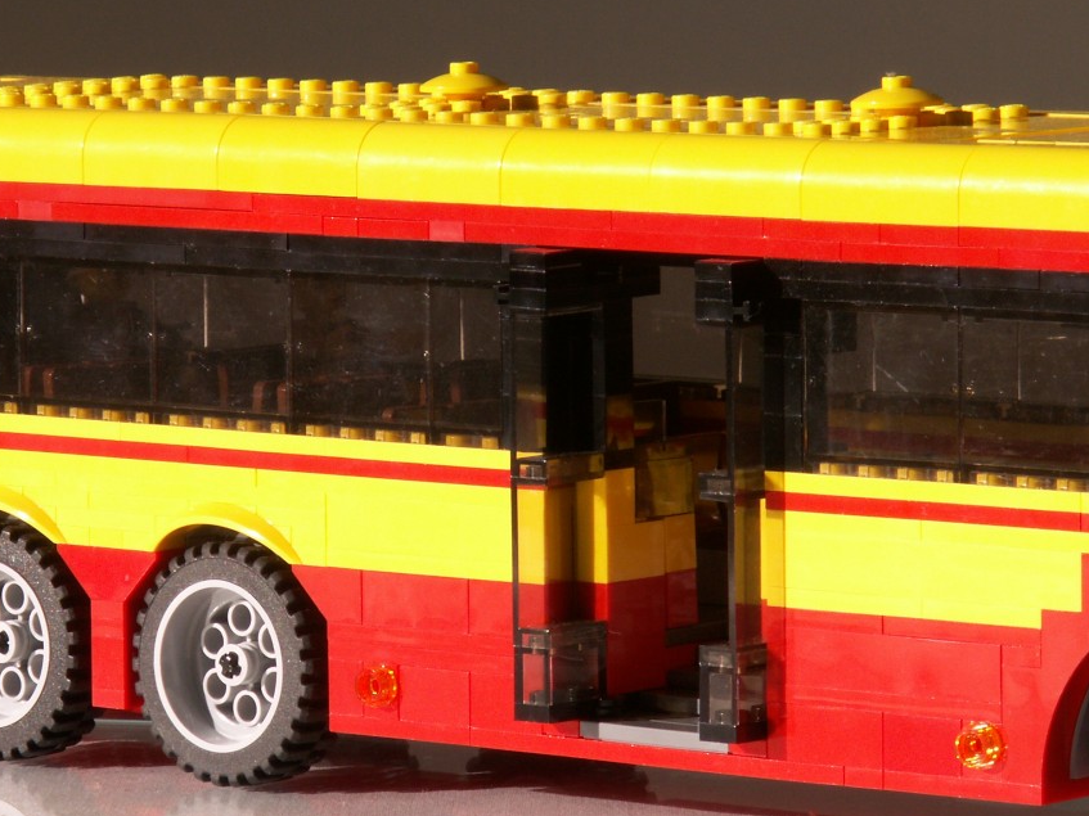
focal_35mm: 251
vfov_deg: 5.9
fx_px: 7895
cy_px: 341
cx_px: 310
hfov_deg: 7.9
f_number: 7.1
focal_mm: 27.13
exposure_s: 1/160
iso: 50
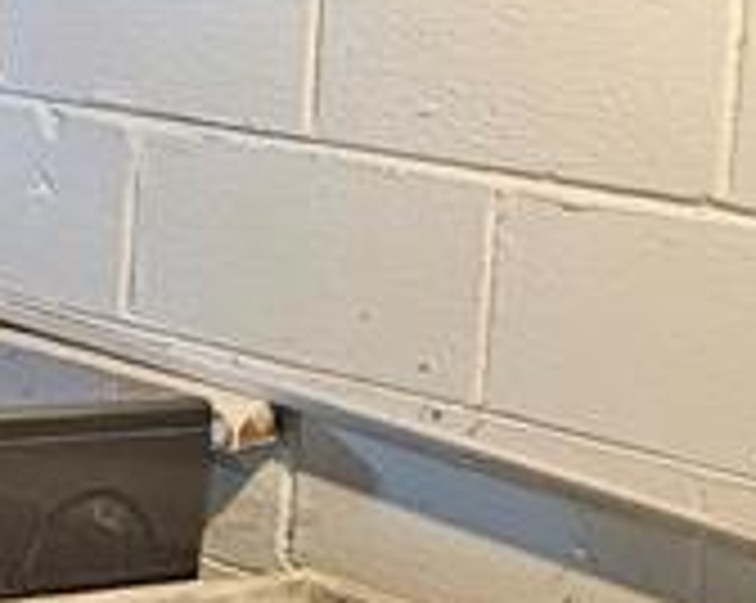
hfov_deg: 11.7
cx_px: -1022
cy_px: 9
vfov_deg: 11.1
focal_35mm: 137
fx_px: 3062
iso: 640
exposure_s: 1/24
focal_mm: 5.4
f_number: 1.8
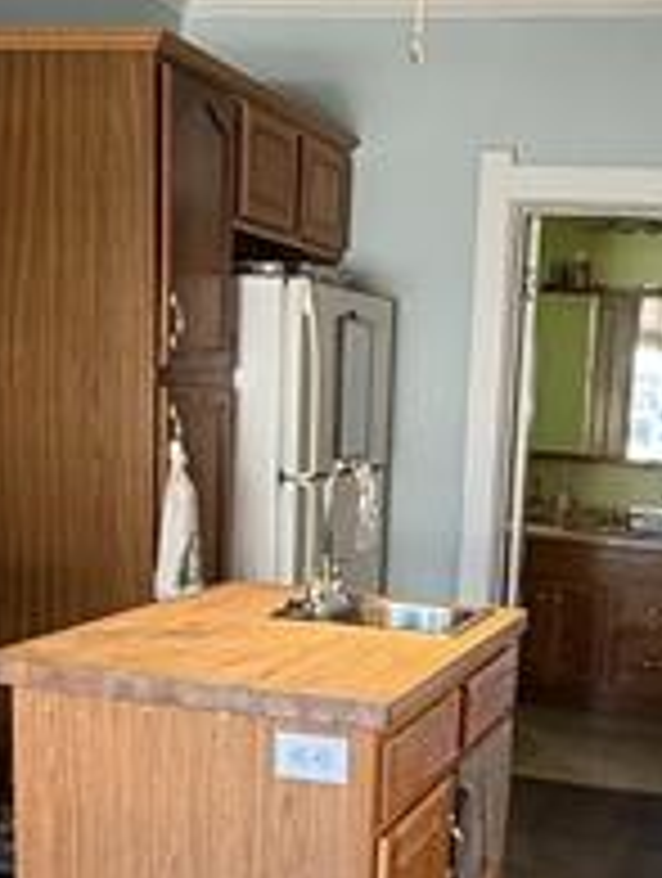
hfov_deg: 26.4
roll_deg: -4.3
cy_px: 711
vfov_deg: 33.8
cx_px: 464
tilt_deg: -13.4
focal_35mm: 55
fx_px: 1398
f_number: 2.2
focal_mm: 2.22
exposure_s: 1/60
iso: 200
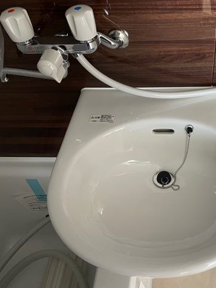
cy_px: 143
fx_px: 291
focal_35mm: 35
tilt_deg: -49.7
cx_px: 162
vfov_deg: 52.6
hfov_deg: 39.6
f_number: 1.6
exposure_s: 1/40
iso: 500
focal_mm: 4.2
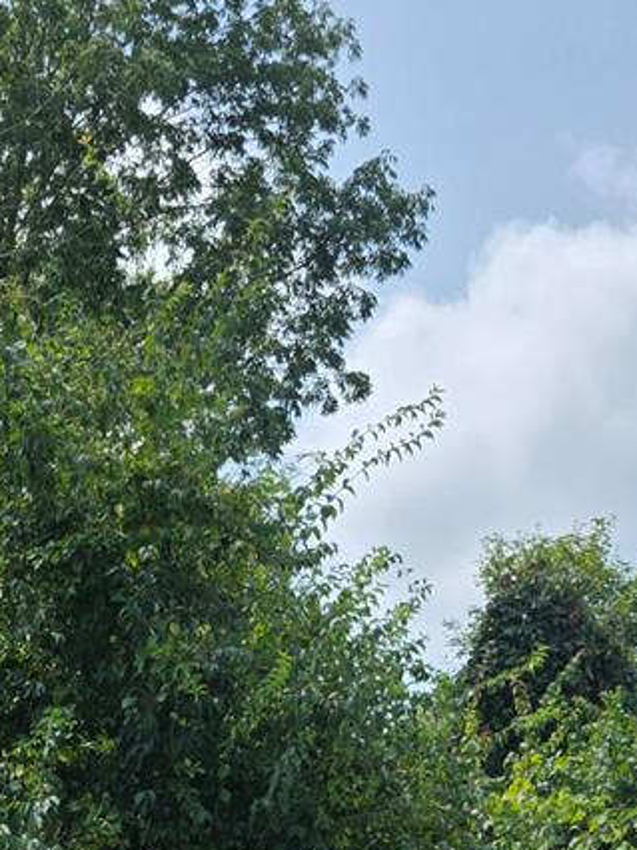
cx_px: 65
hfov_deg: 17.9
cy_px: 1417
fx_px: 1989
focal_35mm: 81
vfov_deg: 19.6
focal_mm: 6.3
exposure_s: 1/5017
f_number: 1.7
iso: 80
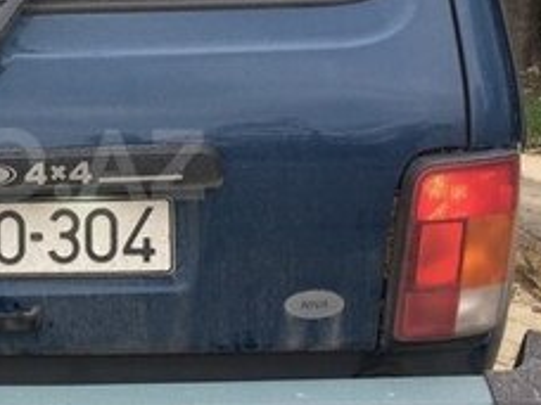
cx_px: -38
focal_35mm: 84
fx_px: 1313
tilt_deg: -12.9
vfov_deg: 17.6
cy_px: 165
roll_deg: -4.6
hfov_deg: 22.1
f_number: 2.2
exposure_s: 1/109
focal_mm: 4.15
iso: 32
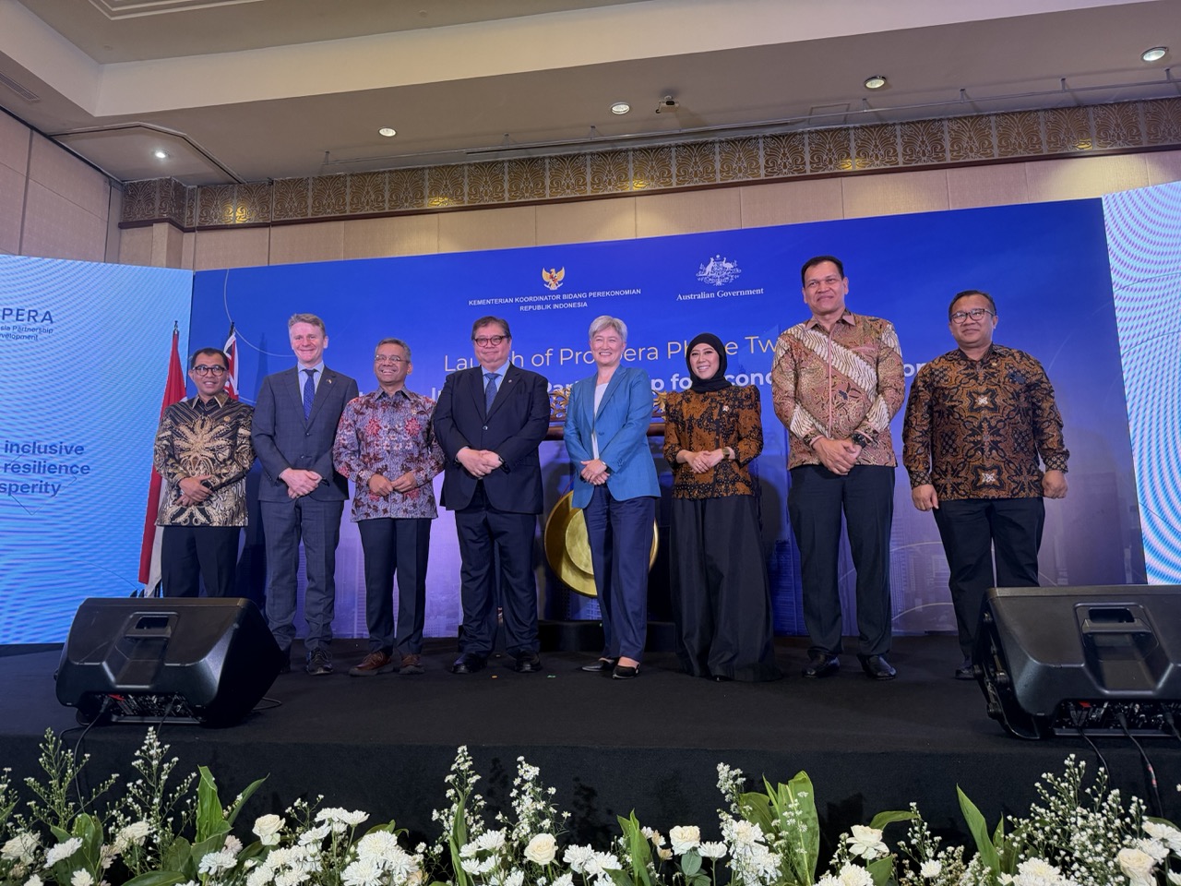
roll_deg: +0.4
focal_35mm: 24
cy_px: 443
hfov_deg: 71.6
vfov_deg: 56.8
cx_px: 590
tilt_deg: +7.7
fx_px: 819
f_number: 1.78
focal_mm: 6.76
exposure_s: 1/100
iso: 320
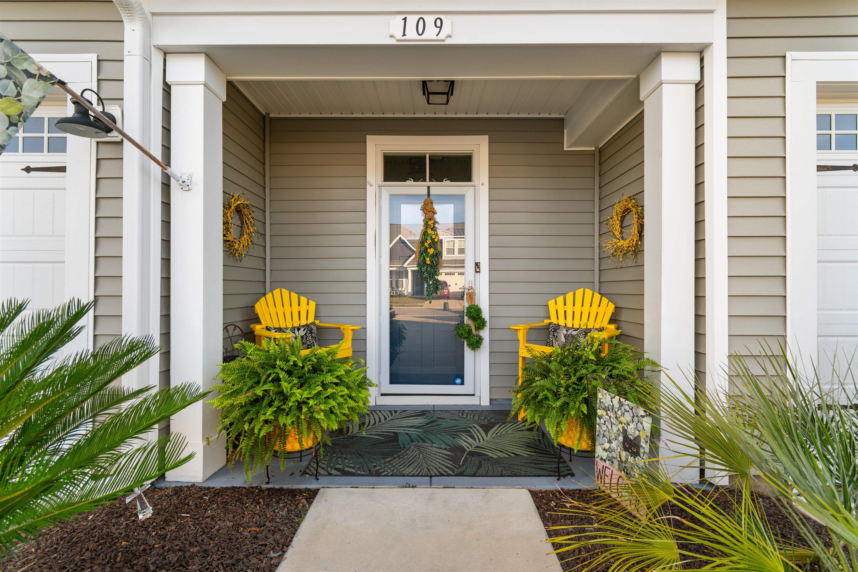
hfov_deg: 100.4
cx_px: 429
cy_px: 286
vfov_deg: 77.3
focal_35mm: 15
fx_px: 357
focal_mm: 10
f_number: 5
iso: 100
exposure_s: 1/100
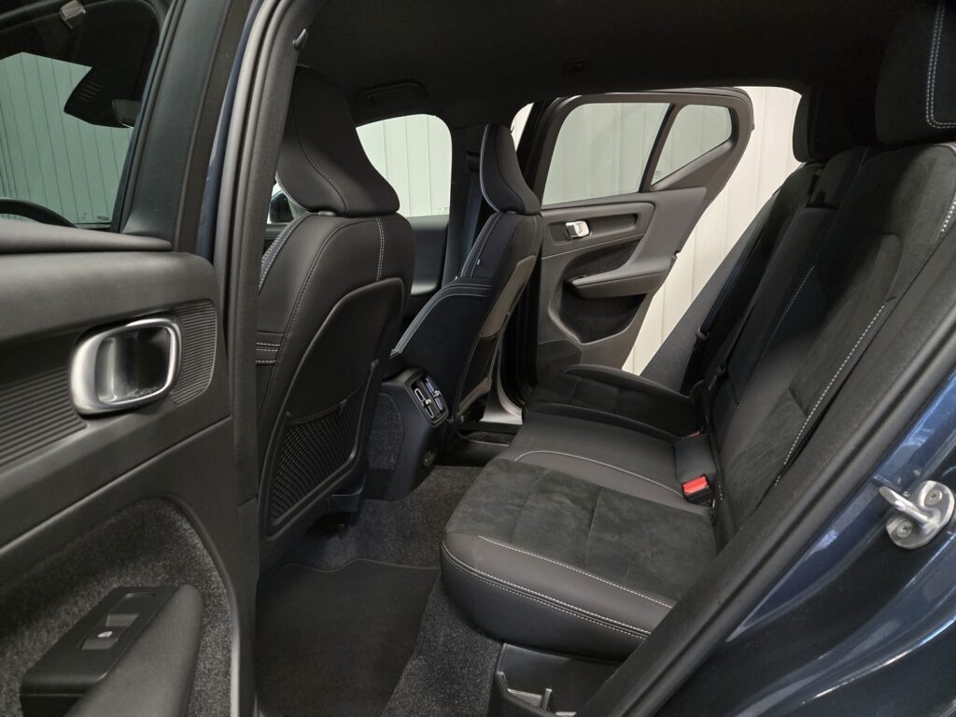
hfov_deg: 73.9
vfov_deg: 58.9
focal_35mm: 23
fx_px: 635
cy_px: 358
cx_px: 478
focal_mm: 5.4
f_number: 1.8
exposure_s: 1/100
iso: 640
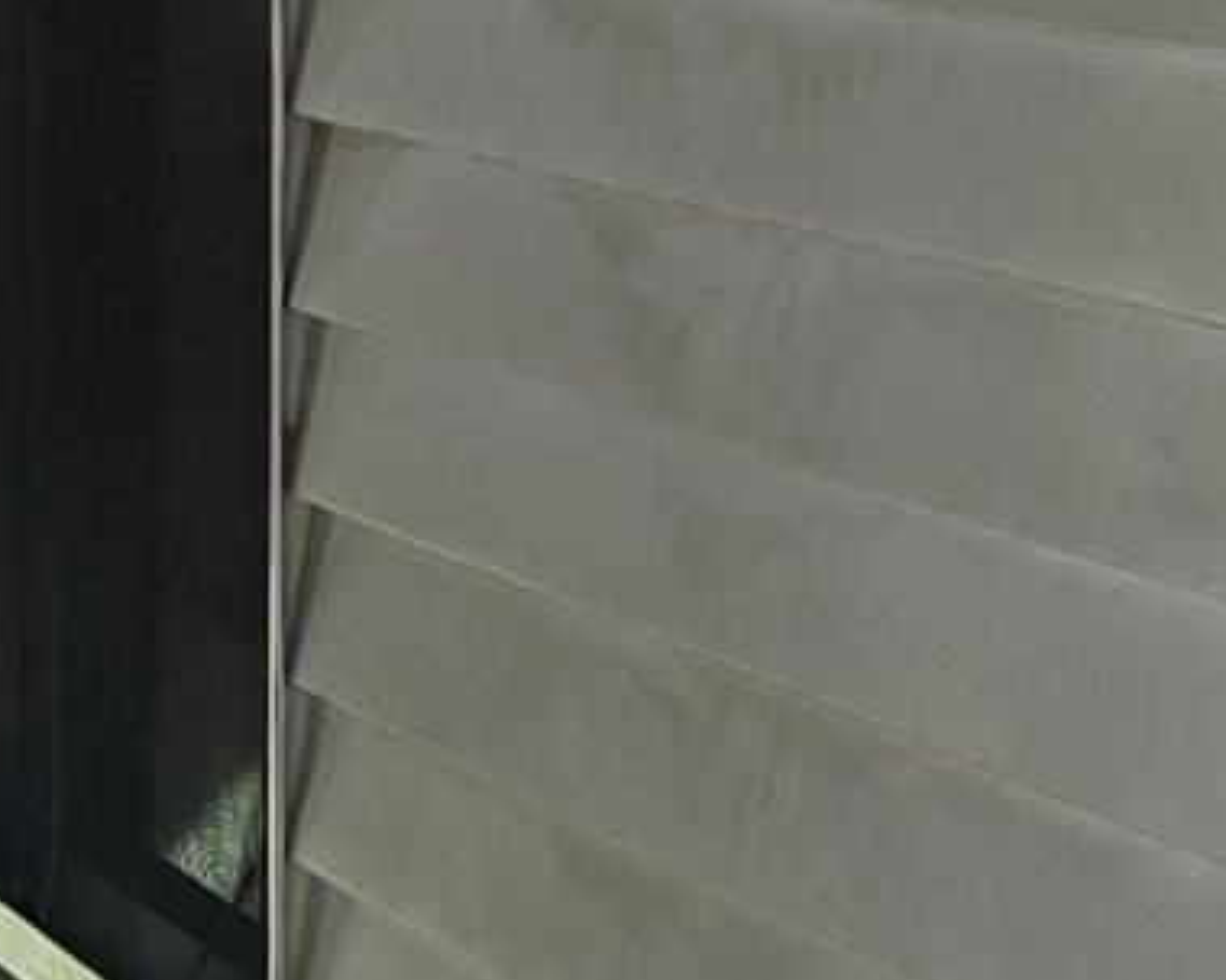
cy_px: 1290
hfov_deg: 10.5
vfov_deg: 8.4
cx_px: 0
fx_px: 6602
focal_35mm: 182
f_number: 1.8
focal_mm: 5.4
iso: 25
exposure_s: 1/201
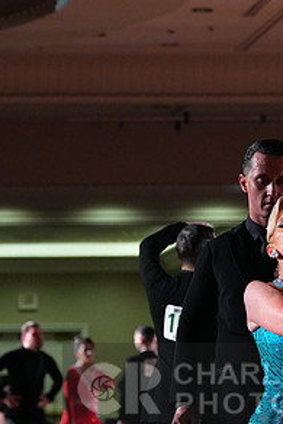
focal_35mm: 238
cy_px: 392
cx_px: 263
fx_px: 2803
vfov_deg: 8.6
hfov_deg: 5.8
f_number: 5
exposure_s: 1/400
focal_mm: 120
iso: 8000
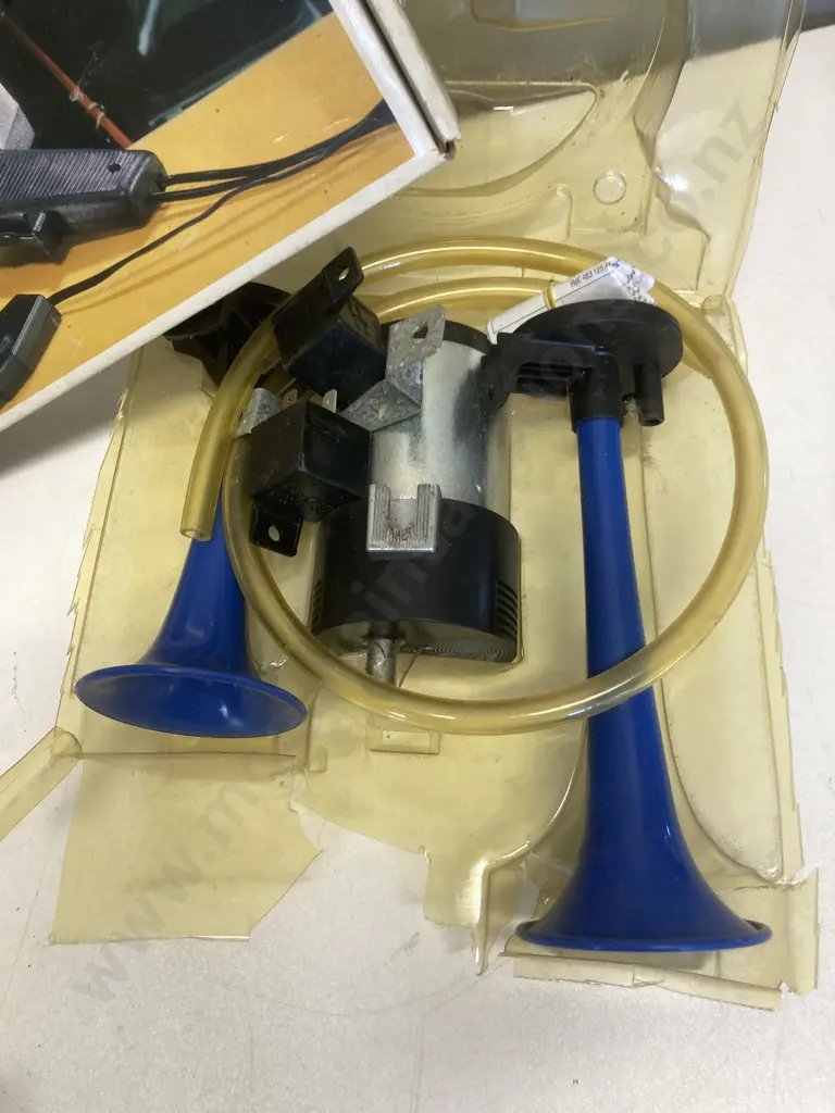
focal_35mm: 28
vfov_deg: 63.4
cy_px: 556
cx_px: 418
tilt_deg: -66.6
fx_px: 901
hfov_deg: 49.7
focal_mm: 3.99
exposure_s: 1/50
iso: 64
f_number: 1.8
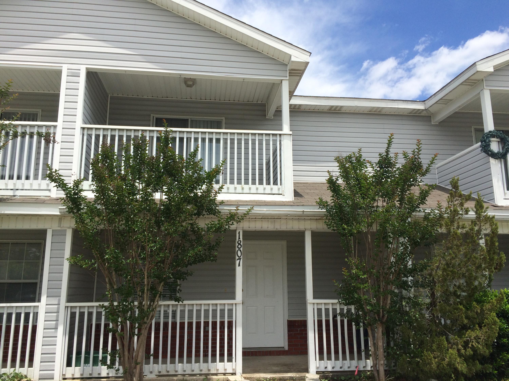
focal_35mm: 29
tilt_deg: +10.9
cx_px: 254
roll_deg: +0.3
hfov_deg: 61.7
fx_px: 426
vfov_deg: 48.2
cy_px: 190
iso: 32
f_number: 2.2
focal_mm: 4.15
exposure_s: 1/2415
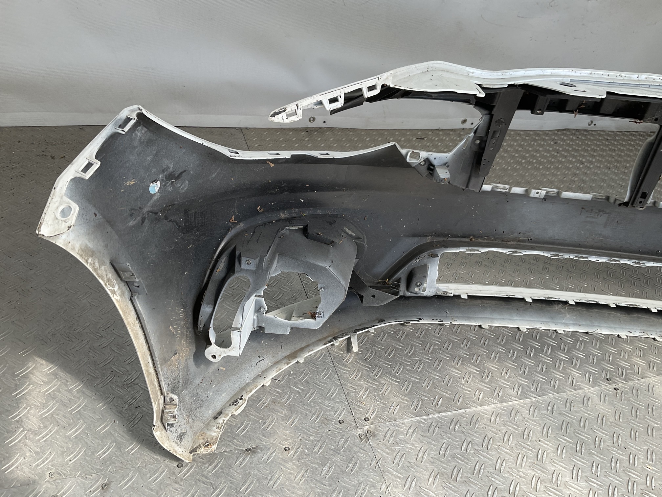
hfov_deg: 61.7
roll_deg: -13.3
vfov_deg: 48.2
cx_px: 331
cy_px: 248
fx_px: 555
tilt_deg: -35.7
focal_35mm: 29
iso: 16
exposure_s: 1/367
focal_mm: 3
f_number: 1.8
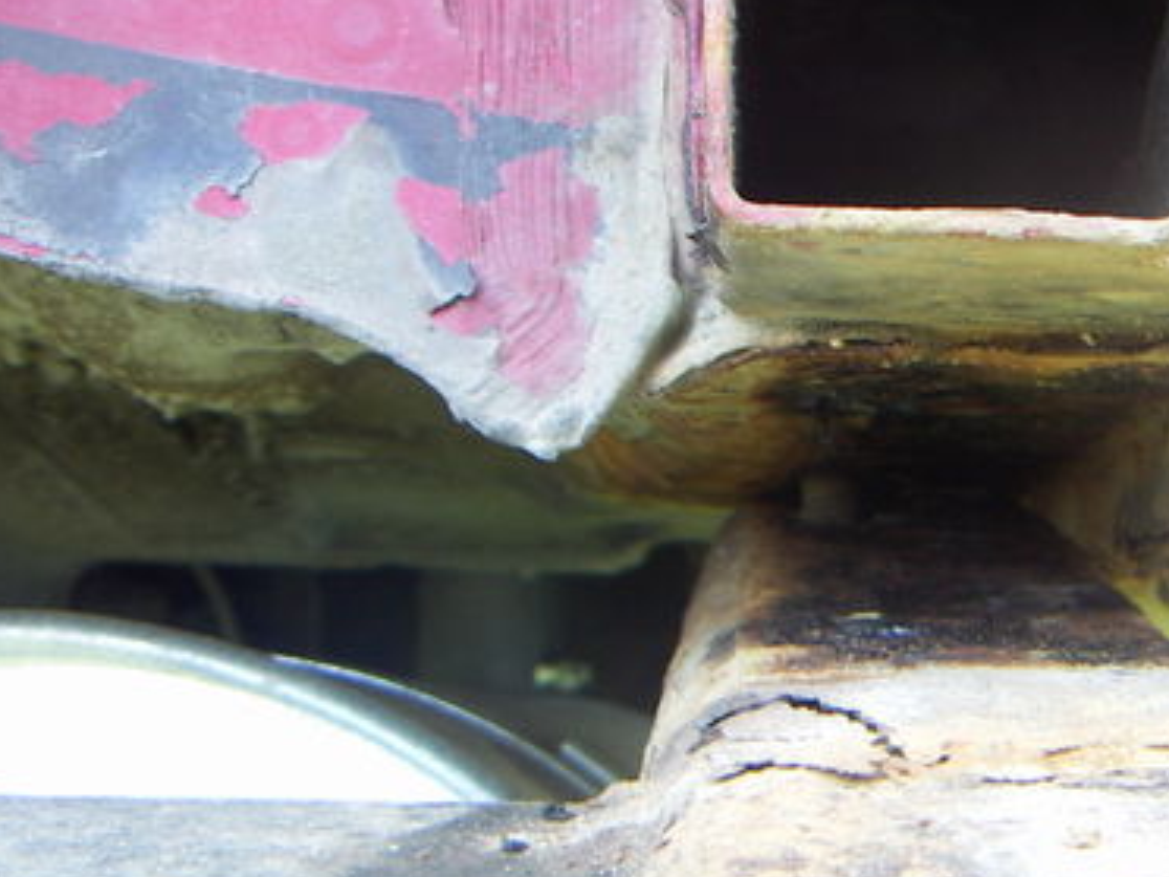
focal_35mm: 62
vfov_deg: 23.3
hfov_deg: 30.4
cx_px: 936
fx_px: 2094
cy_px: 695
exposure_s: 1/60
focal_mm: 4.7
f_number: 2.8
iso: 50
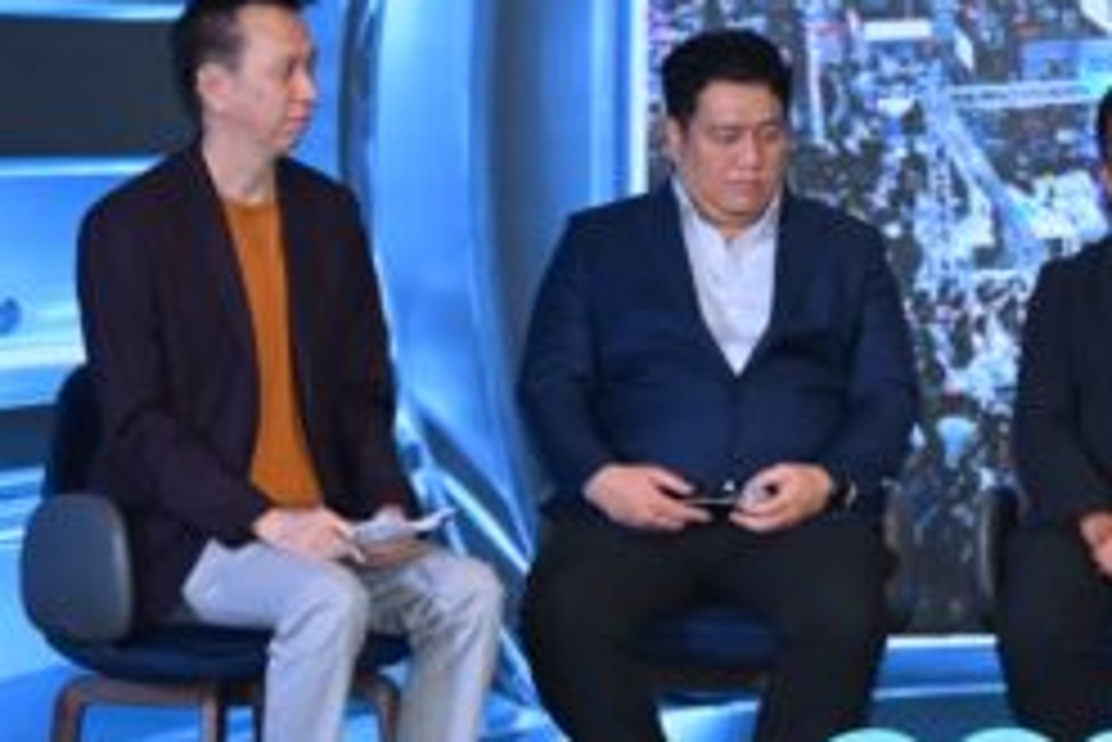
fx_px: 6737
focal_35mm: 218
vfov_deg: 6.3
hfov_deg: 9.3
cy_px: 459
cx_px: 1477
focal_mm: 47
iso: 400
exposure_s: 1/200
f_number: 2.8
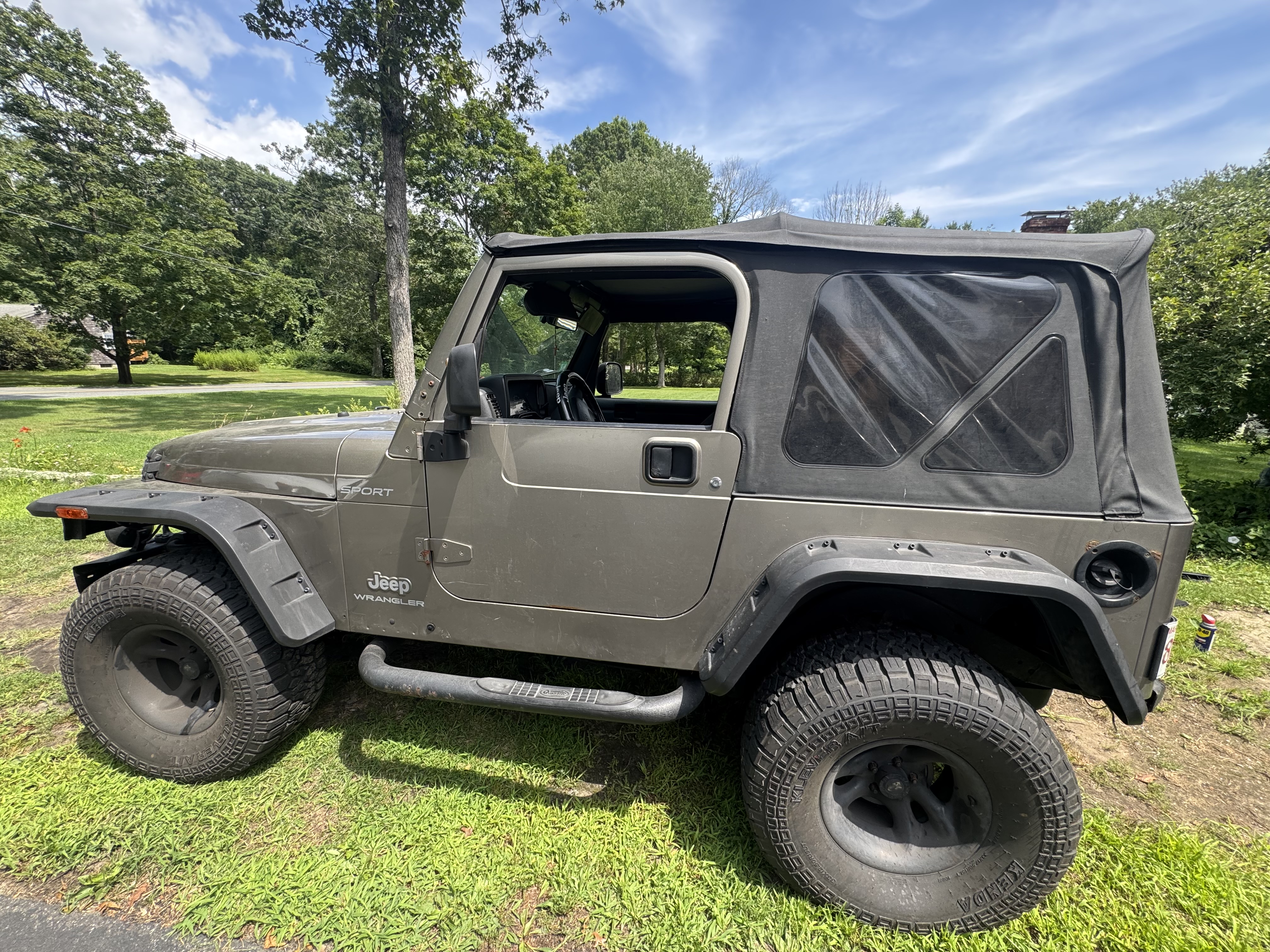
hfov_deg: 102.1
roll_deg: -0.6
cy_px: 476
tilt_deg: -14.2
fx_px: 514
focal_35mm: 14
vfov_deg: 85.7
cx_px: 635
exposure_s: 1/359
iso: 40
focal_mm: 2.22
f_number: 2.2
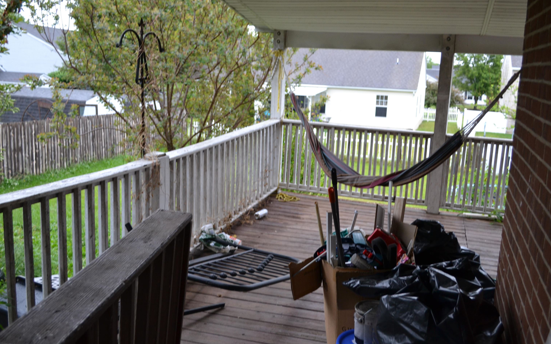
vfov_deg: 37.3
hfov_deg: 56.7
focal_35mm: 34
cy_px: 160
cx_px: 276
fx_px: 511
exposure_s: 1/80
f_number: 4.5
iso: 400
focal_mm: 22
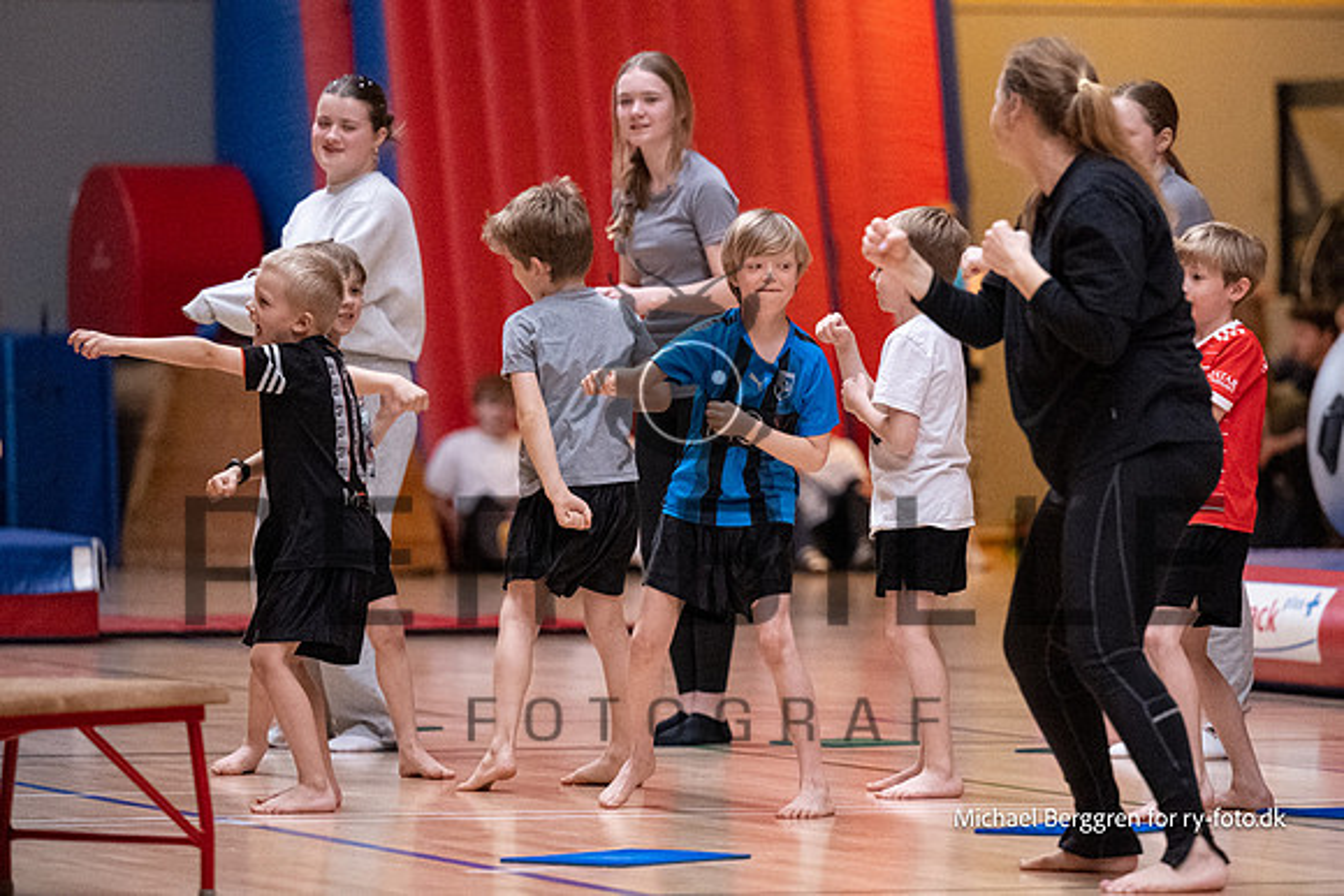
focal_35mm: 232
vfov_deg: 5.9
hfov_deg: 8.9
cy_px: 329
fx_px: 8665
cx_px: 822
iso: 10000
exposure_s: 1/1250
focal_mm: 160
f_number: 2.8
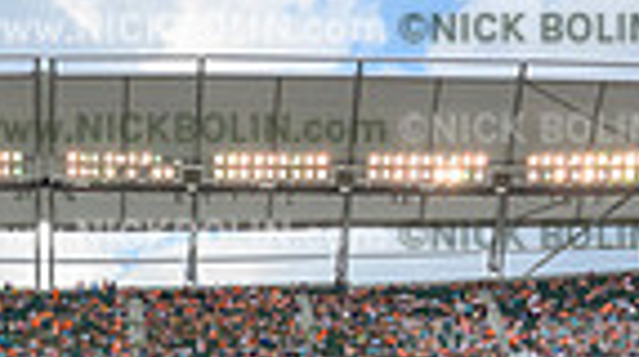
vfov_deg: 10.7
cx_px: 40
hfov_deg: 20.5
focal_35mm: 102
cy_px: 752
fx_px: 1726
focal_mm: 24
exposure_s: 1/100
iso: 80
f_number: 7.1
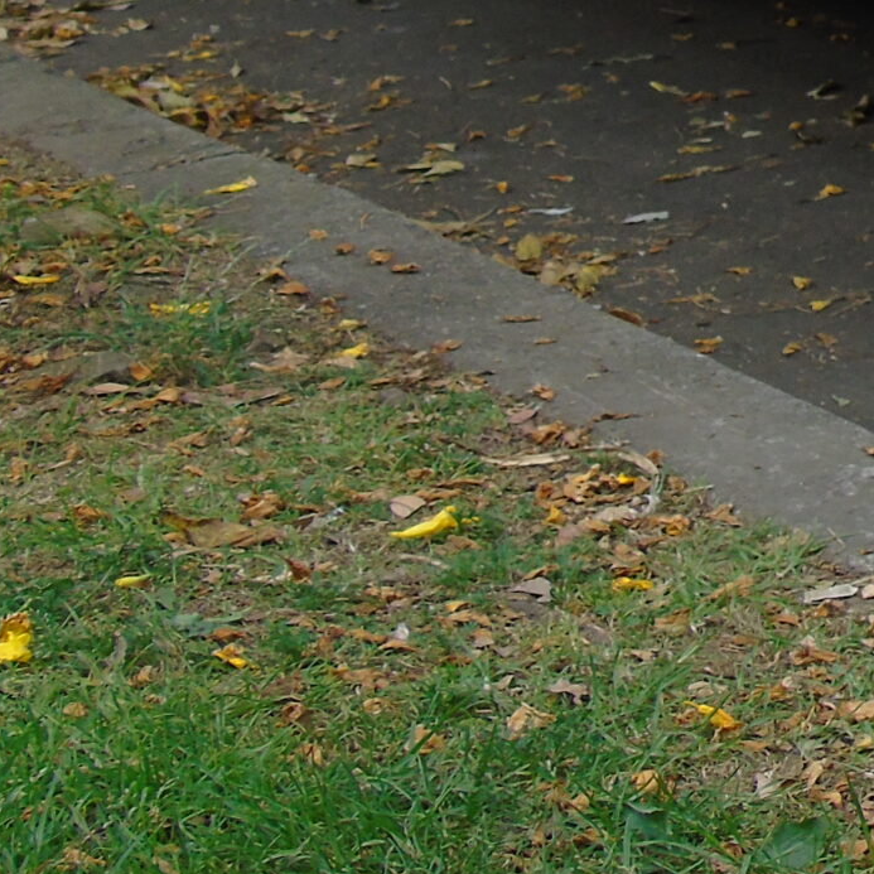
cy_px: -161
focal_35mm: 111
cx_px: 1561
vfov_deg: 15.2
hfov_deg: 14.0
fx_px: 3171
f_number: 3.8
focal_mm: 6.1
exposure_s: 1/100
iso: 80
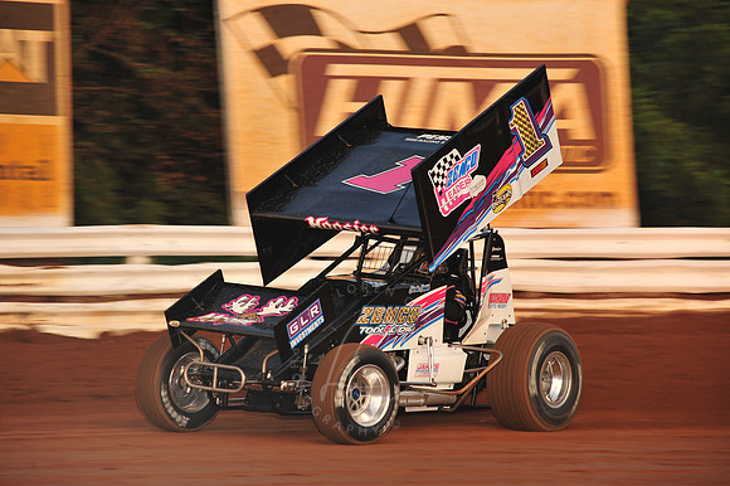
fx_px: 4053
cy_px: 243
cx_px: 365
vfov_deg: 6.9
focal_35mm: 200
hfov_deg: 10.3
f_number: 8
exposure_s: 1/320
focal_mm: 200
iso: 1000
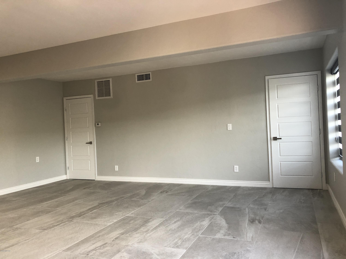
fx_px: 280
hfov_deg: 63.4
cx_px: 173
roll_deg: +2.9
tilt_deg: -0.7
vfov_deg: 49.7
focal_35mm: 28
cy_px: 130
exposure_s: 1/24
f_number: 1.8
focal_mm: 4
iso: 40
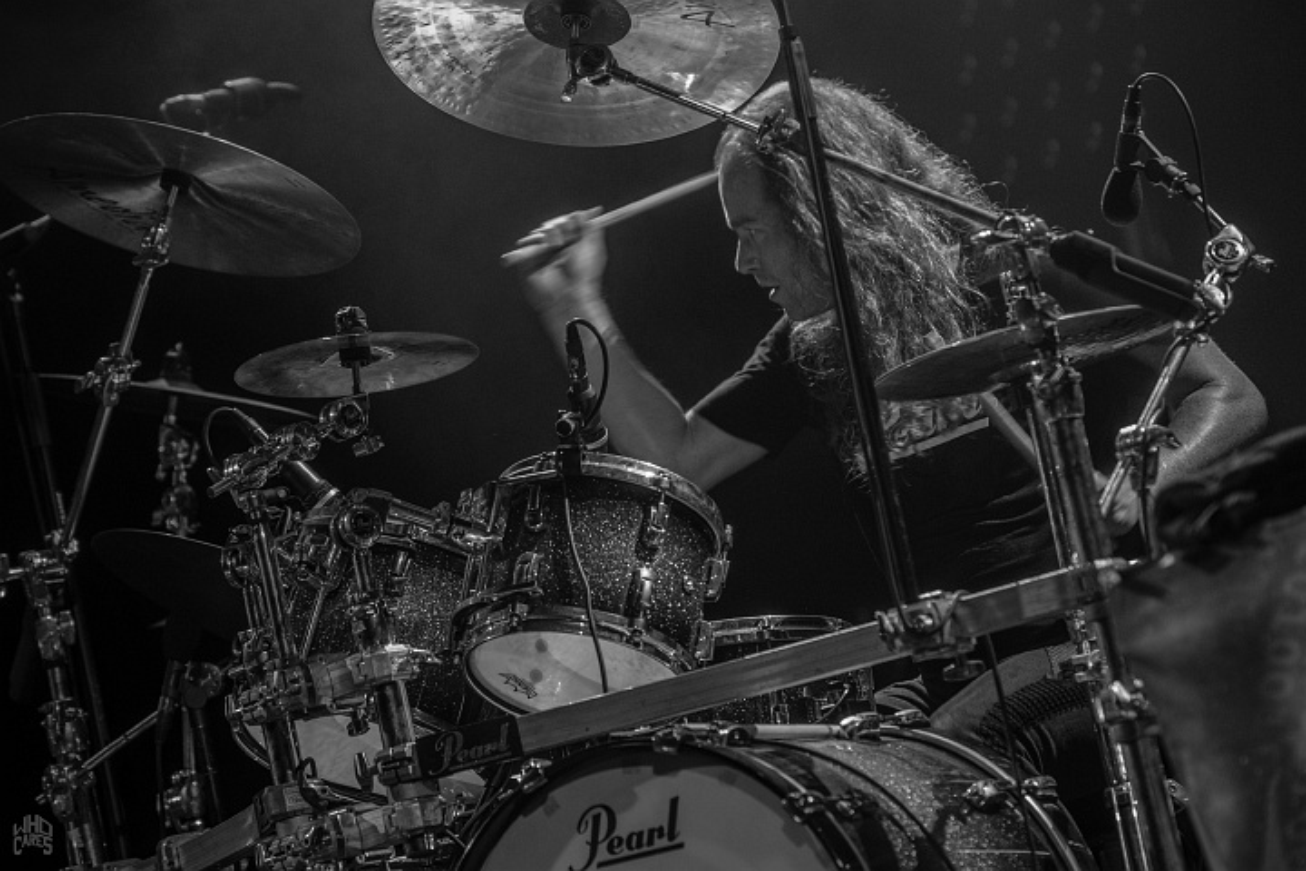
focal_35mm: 248
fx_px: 8978
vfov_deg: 5.6
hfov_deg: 8.3
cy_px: 436
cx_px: 653
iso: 1250
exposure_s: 1/100
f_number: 2.8
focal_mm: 165
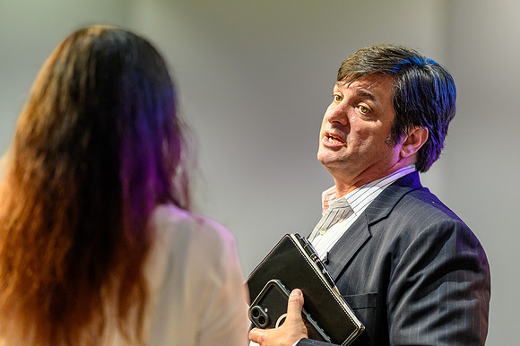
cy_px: 173
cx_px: 260
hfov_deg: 10.2
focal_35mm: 202
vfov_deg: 6.8
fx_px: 2922
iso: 800
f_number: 1.8
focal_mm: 135
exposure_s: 1/640
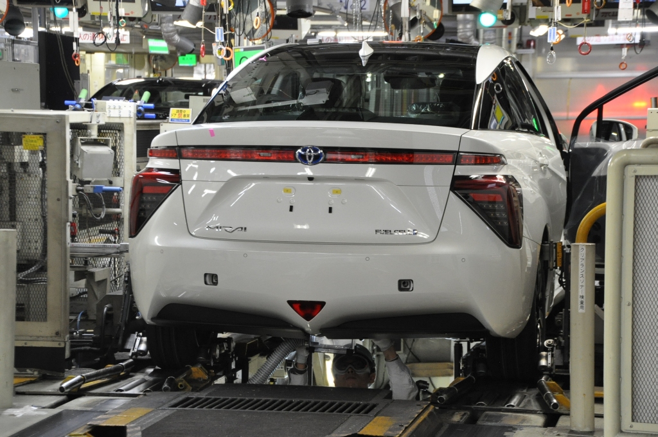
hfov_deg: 17.5
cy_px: 218
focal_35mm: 117
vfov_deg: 11.7
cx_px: 329
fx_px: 2136
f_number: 5.6
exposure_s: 1/40
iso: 1600
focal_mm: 78
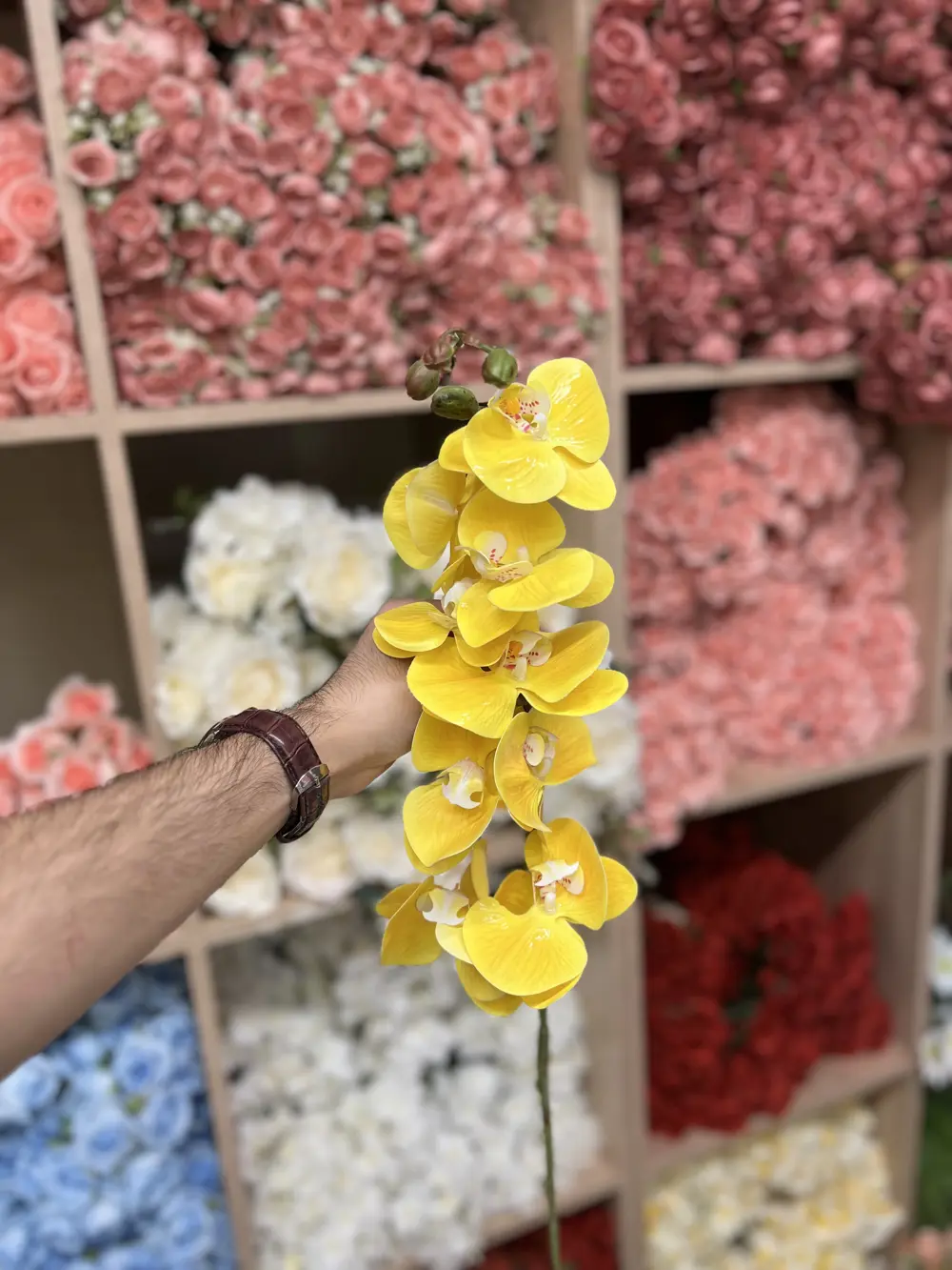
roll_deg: +4.9
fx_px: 953
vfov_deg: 67.3
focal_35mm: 26
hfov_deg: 53.1
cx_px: 476
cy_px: 635
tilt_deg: -14.8
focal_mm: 5.7
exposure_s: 1/100
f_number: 1.5
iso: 40
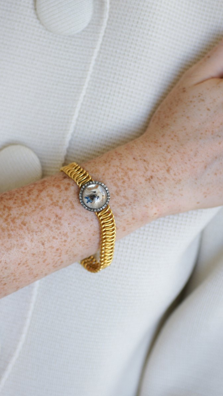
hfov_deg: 10.9
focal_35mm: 111
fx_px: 1167
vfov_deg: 19.3
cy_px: 197
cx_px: 101
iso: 200
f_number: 2.8
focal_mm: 70
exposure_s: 1/125
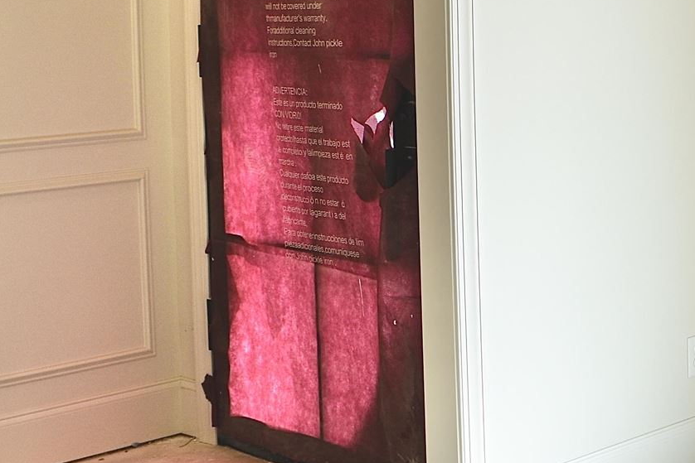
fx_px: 1487
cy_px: 67
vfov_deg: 17.5
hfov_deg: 24.3
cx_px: 795
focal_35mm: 77
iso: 100
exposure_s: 1/125
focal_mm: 14
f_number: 4
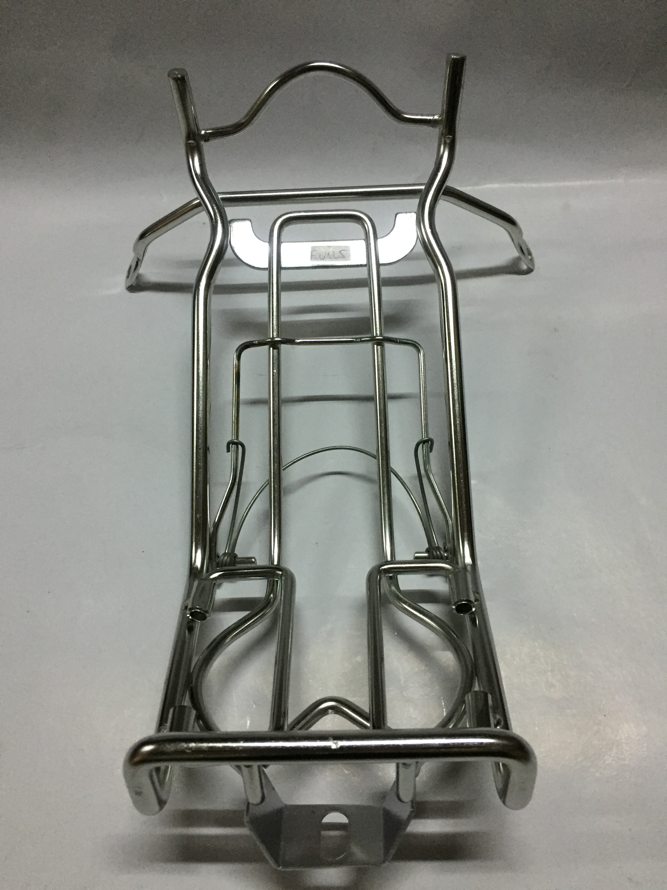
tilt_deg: -61.4
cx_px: 334
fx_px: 745
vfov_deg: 61.7
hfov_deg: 48.2
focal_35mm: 29
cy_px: 445
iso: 320
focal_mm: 4.15
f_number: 2.2
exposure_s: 1/33
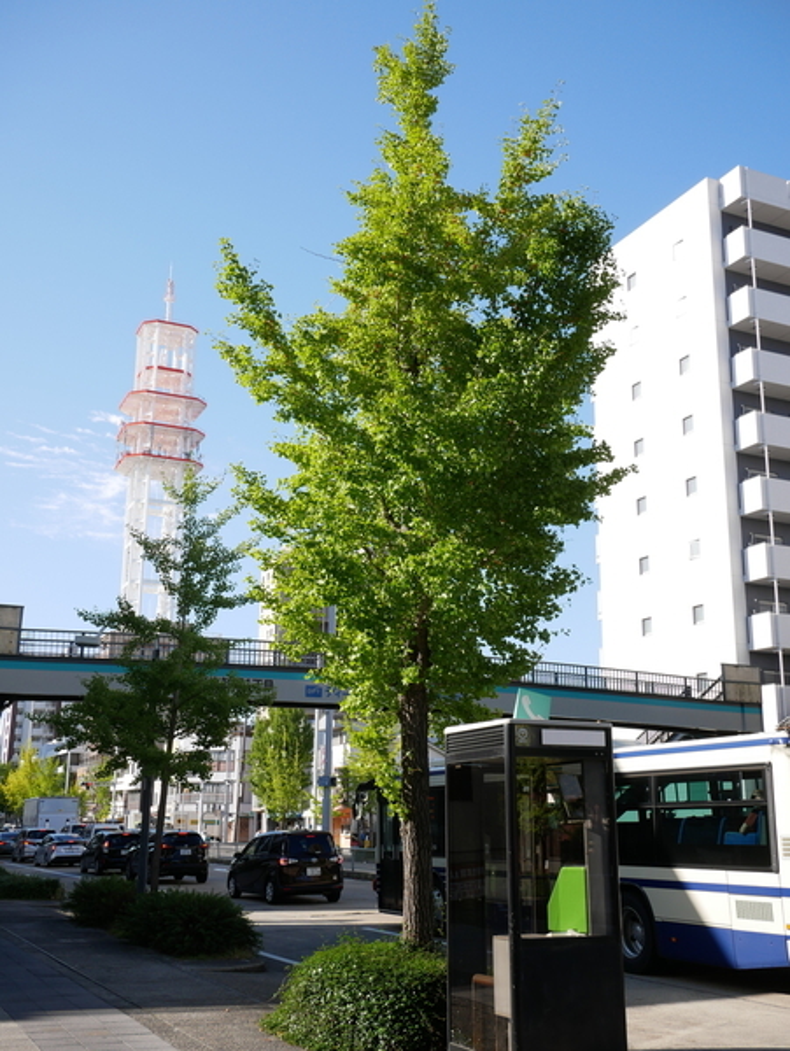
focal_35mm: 36
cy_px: 526
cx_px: 395
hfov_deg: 39.7
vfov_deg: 51.3
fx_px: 1094
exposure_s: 1/320
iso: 200
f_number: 7.1
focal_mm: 18
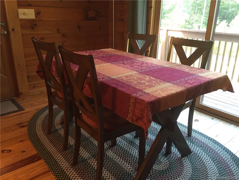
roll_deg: -2.3
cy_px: 90
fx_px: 200
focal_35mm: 29
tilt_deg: -23.6
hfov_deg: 61.7
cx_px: 120
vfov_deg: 48.2
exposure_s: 1/30
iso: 125
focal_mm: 4.15
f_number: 2.2
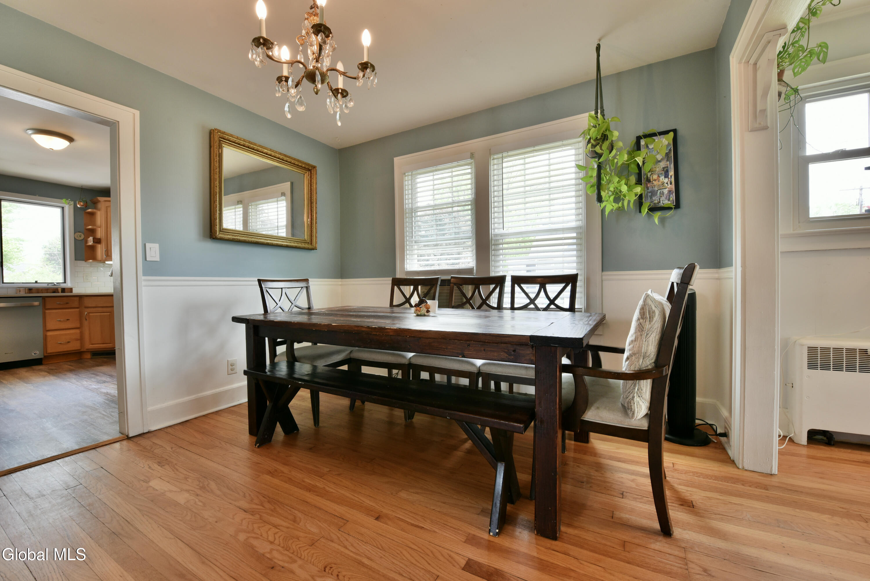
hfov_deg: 104.2
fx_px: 338
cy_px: 290
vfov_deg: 81.3
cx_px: 435
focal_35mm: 14
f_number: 11
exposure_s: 1/15
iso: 800
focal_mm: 14
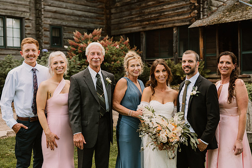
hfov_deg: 40.3
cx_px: 125
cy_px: 80
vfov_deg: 27.5
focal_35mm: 49
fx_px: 343
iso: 250
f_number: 2.8
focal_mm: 45
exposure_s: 1/320
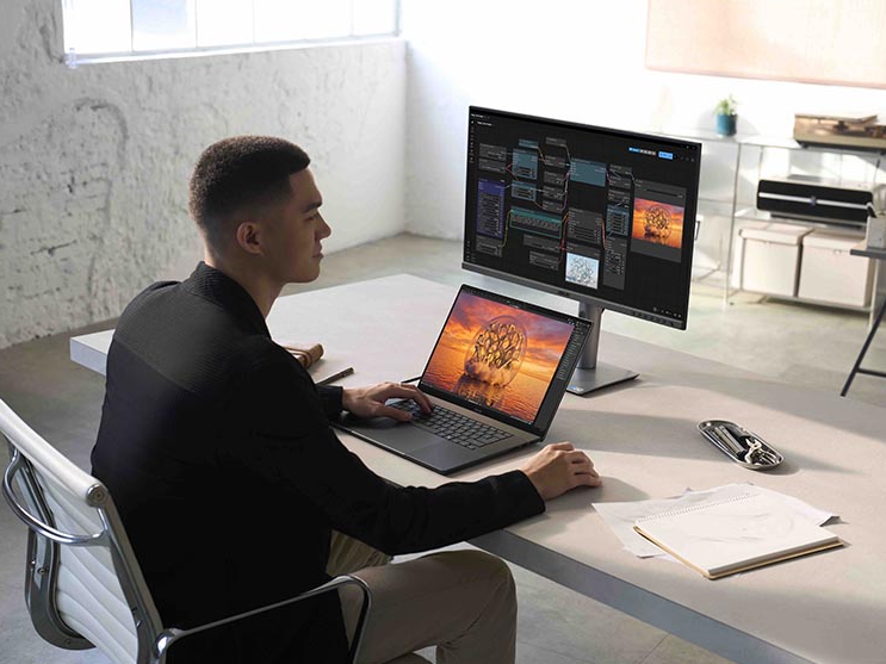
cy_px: 328
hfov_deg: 34.9
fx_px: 1408
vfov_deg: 26.6
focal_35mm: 55
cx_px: 472
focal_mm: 50
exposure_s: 1/160
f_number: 4
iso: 400
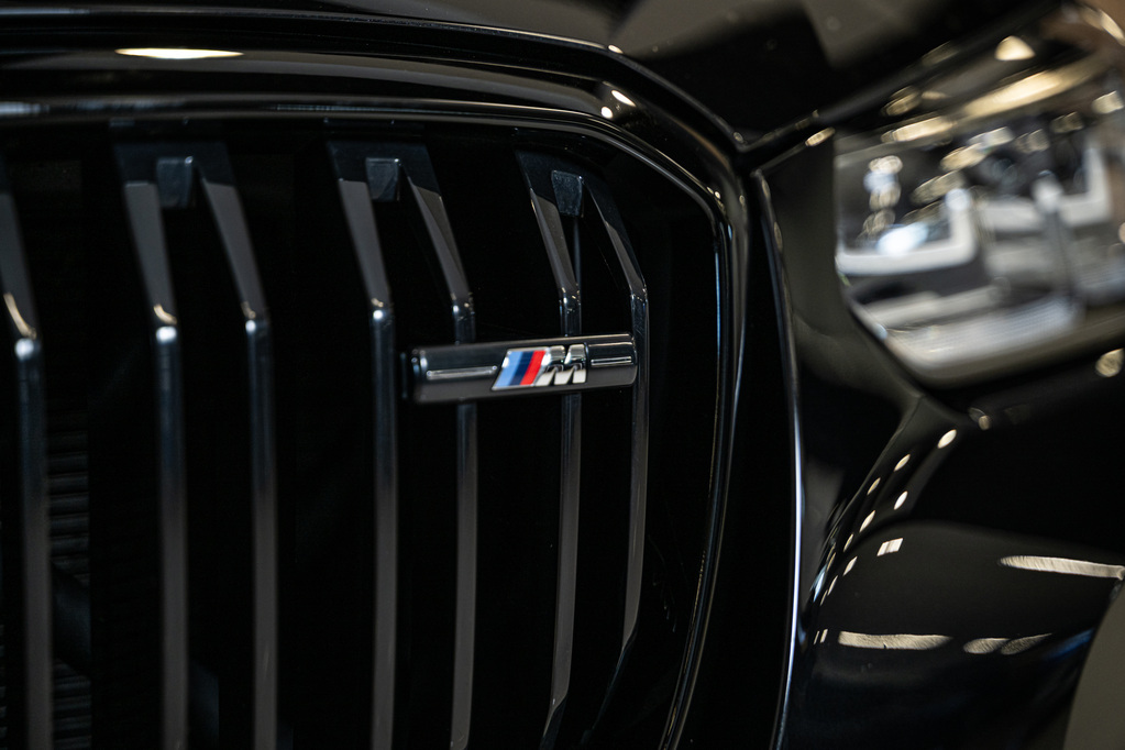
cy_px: 375
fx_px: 2344
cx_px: 562
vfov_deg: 18.2
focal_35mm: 75
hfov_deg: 27.0
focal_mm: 75
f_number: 2.8
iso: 400
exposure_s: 1/160
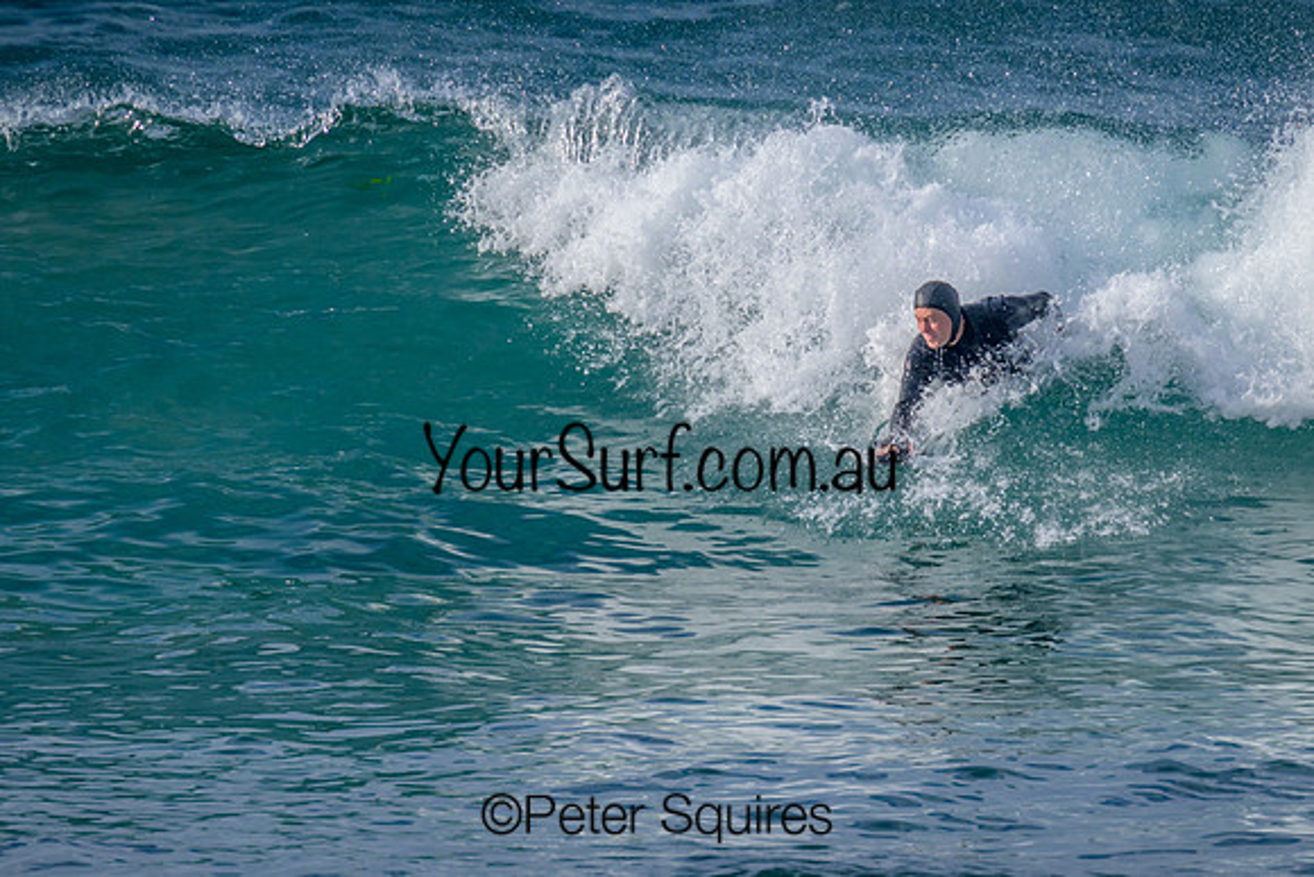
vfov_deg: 1.3
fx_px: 40119
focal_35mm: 1099
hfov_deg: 1.9
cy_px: 349
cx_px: 834
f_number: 11
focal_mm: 800
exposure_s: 1/2000
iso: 1100
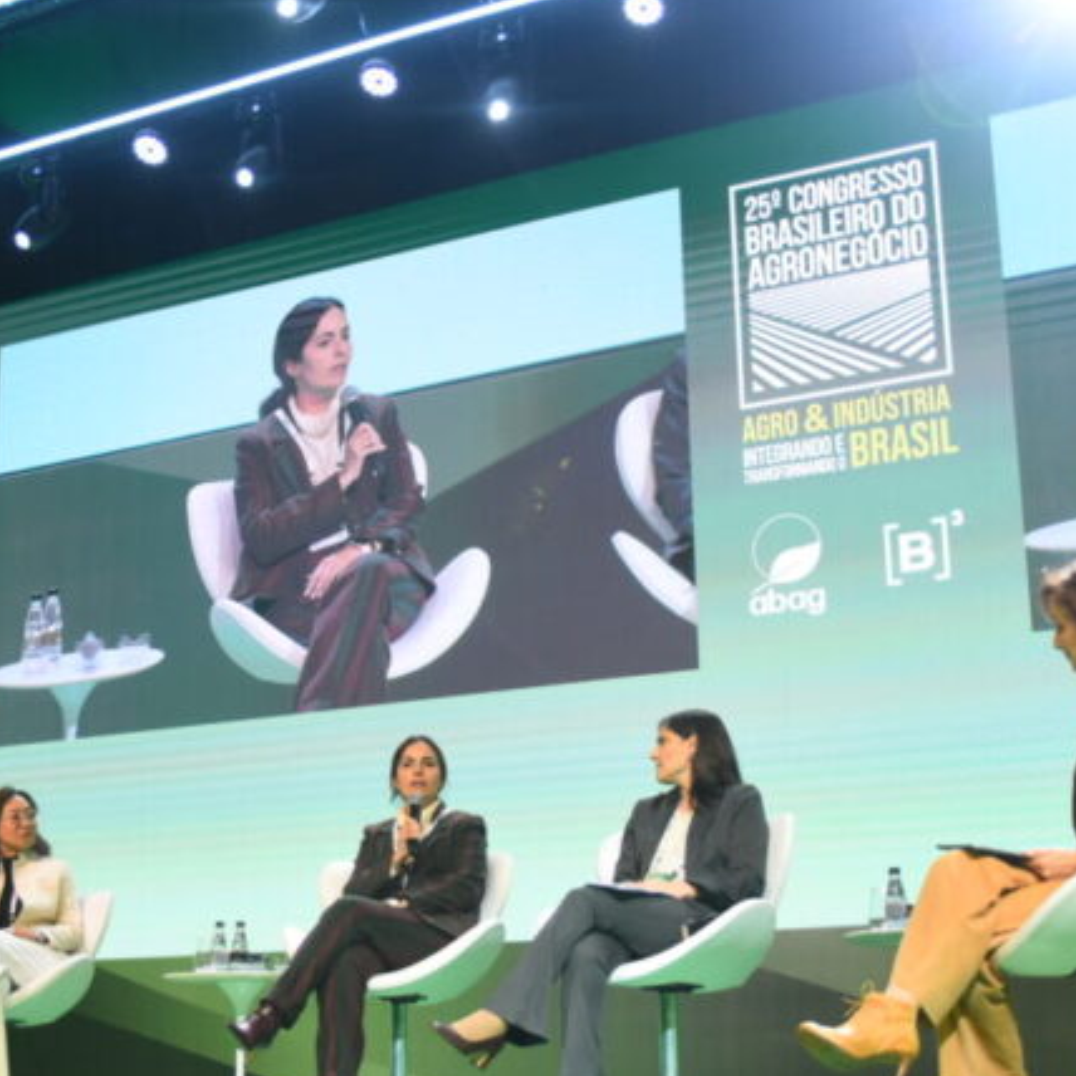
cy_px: 626
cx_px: 417
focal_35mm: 58
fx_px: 2040
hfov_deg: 29.5
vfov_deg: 29.5
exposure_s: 1/160
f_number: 5
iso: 3200
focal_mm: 38
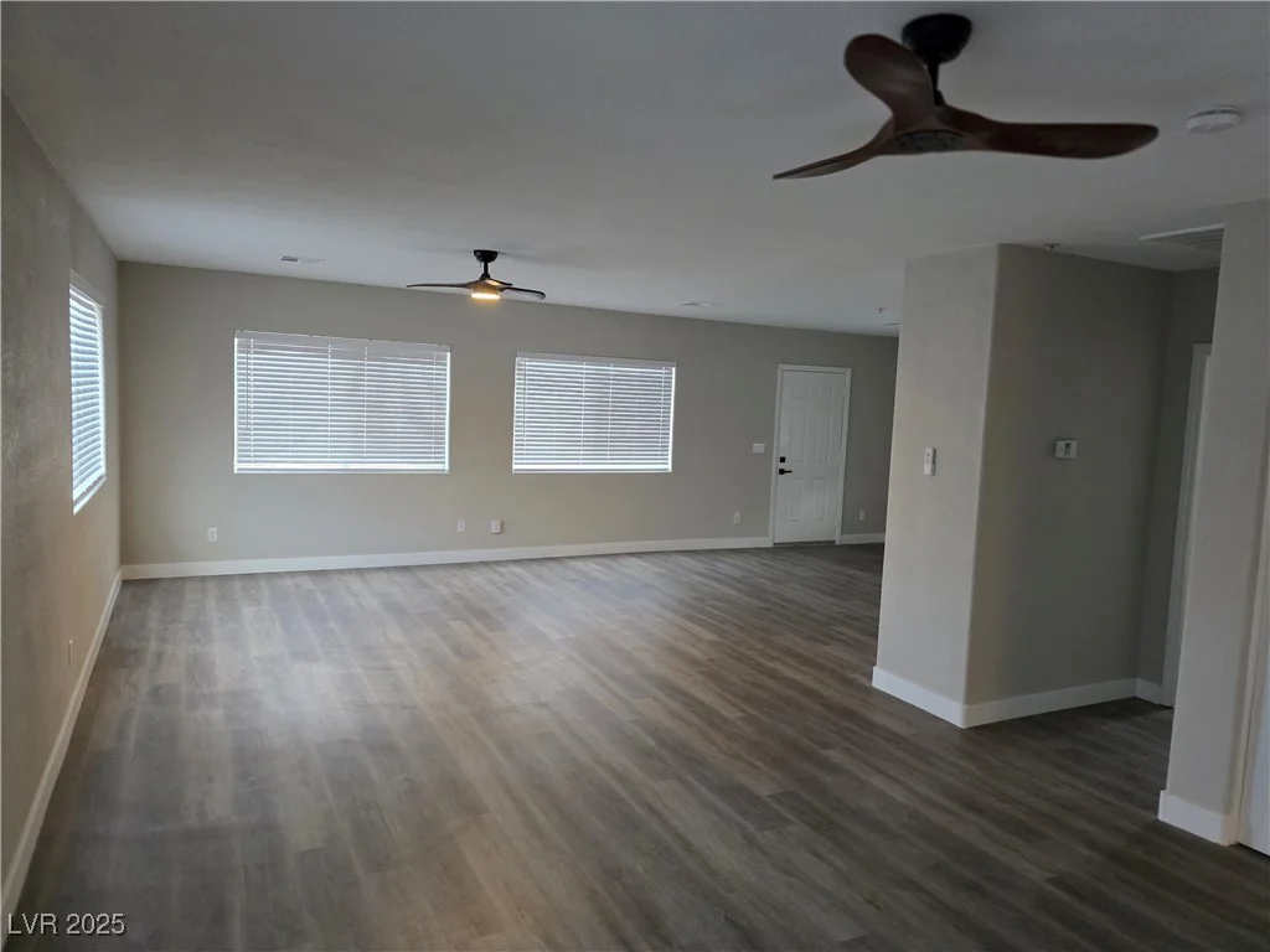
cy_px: 476
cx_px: 635
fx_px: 844
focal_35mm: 23
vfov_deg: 58.9
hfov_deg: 73.9
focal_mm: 6.3
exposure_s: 1/120
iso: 640
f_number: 1.7
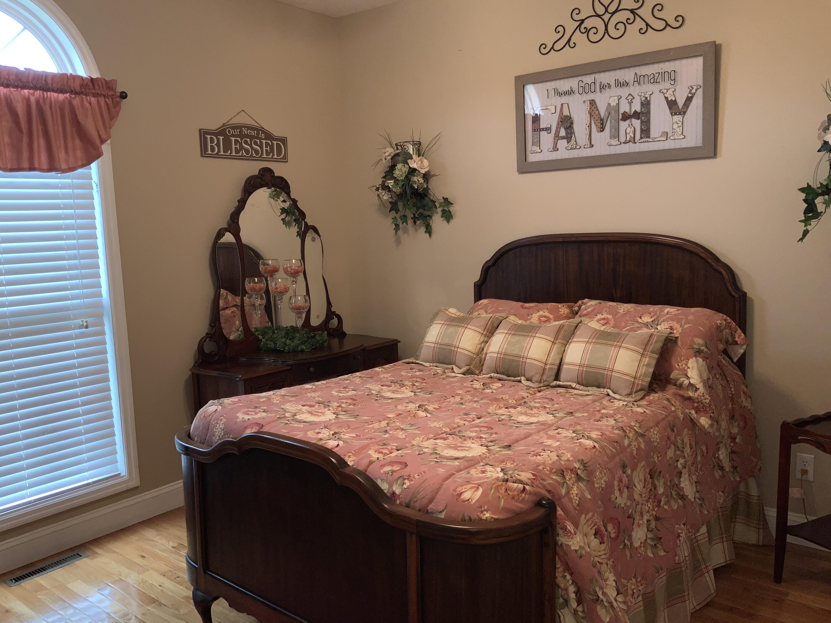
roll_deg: +1.4
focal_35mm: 29
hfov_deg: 61.7
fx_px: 696
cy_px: 312
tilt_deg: -7.3
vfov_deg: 48.2
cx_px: 416
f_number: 1.8
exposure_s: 1/60
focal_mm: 3
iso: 20
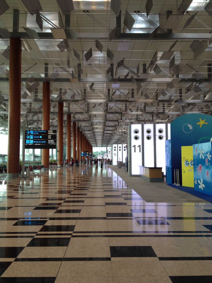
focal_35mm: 36
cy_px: 138
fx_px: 294
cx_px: 105
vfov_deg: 51.4
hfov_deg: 39.7
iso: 50
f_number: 2.4
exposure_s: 1/40
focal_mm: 4.28
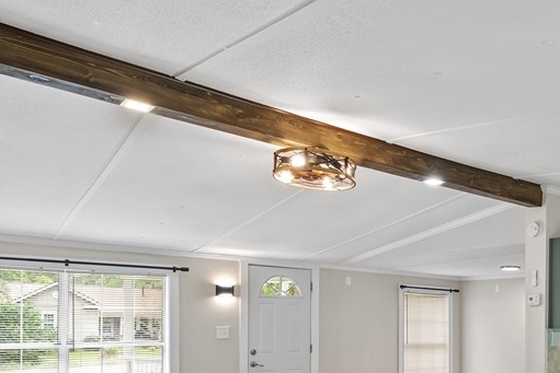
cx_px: 487
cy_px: 337
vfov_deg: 36.5
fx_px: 529
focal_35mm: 34
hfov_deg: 50.5
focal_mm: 16
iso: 4000
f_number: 8
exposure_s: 1/30
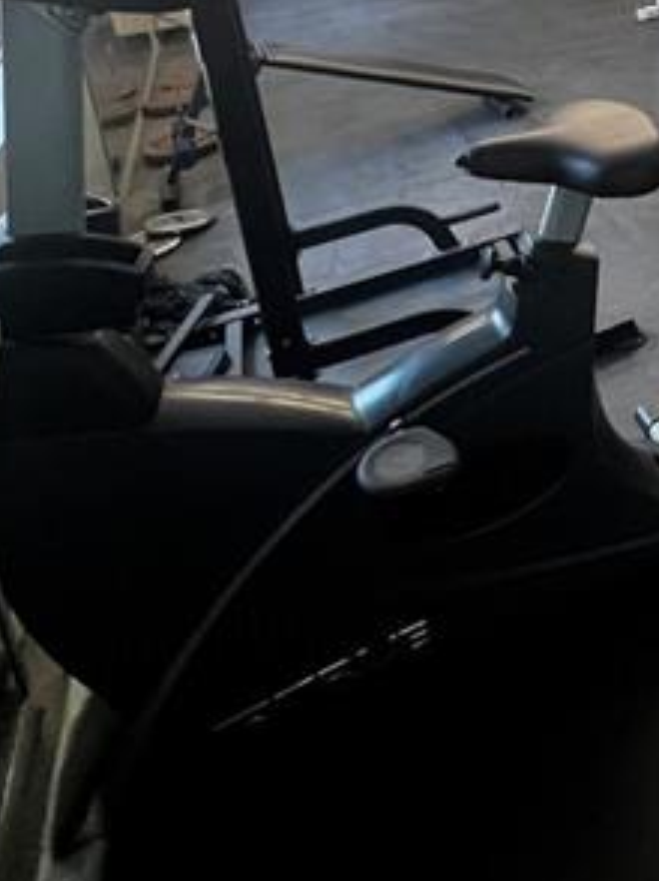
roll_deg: +3.9
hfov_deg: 36.7
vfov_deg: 45.2
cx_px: 686
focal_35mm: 34
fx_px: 864
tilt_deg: -15.4
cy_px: -9
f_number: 1.8
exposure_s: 1/120
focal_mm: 1.57
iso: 250
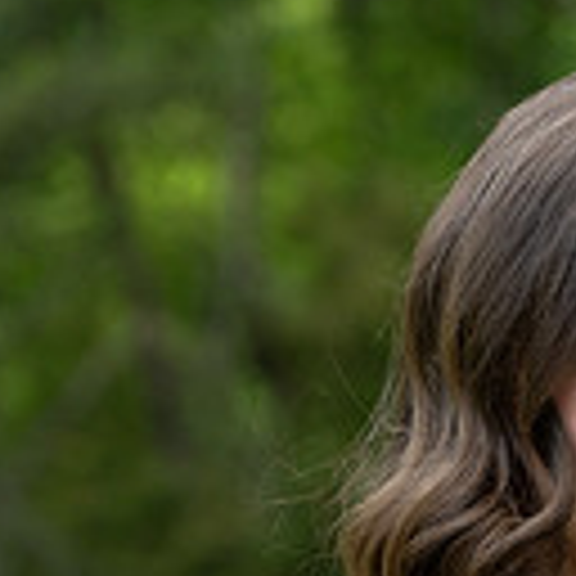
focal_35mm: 261
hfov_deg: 6.7
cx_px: 702
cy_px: 763
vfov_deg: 6.6
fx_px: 4914
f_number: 3.2
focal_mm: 68
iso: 200
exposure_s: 1/400
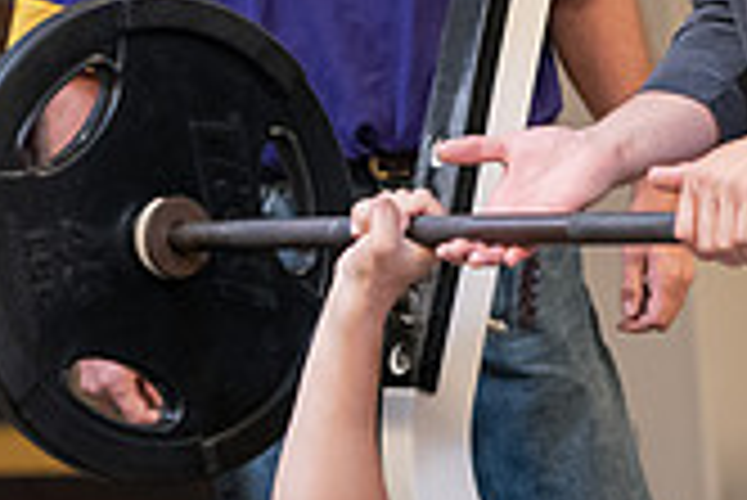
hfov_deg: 6.8
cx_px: 630
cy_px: 173
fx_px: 6251
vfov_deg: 4.6
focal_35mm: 301
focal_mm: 86
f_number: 3.2
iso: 1600
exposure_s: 1/200
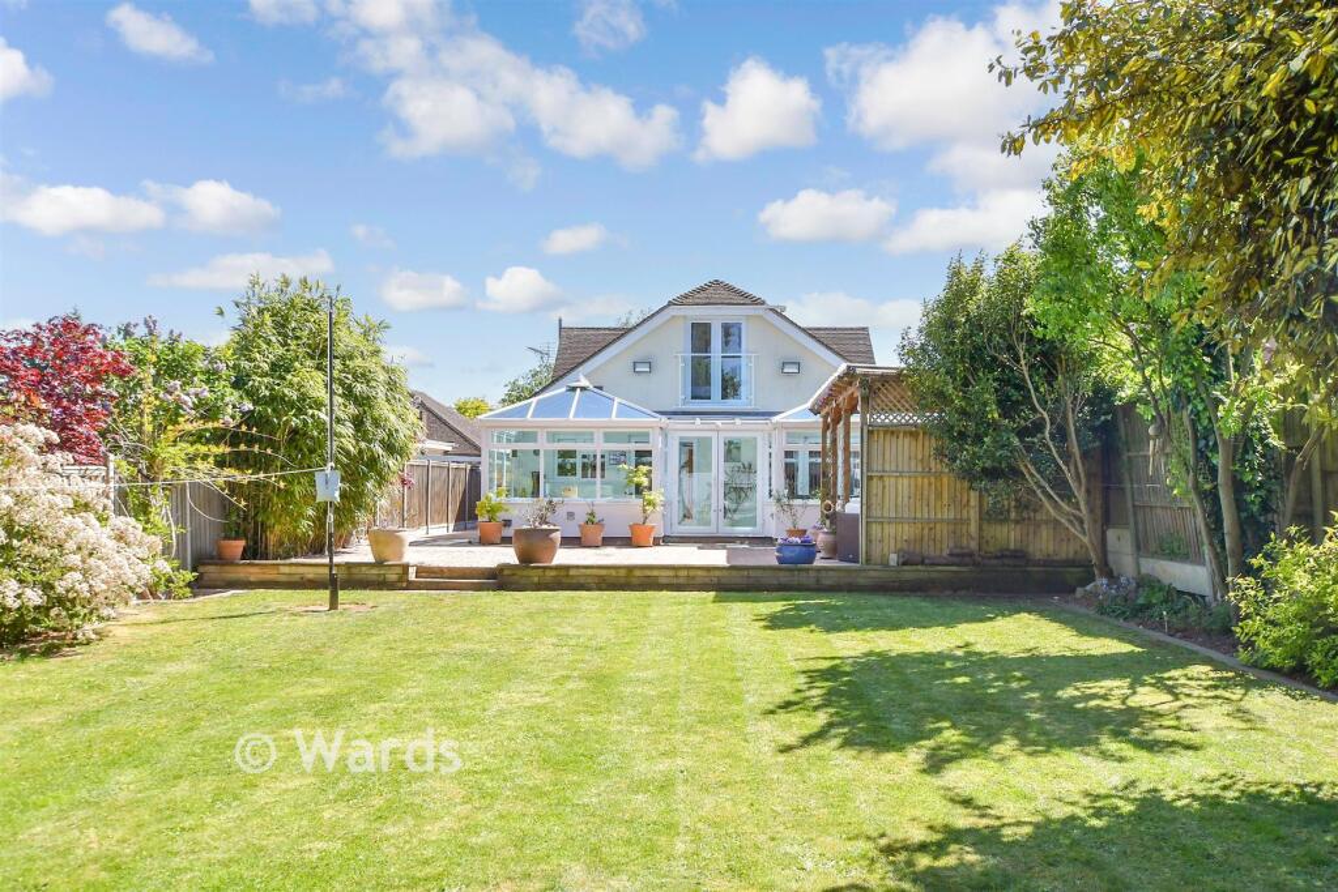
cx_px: 669
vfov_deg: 43.6
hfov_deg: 61.9
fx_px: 1115
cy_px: 446
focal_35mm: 30
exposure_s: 1/500
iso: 320
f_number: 8
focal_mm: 20
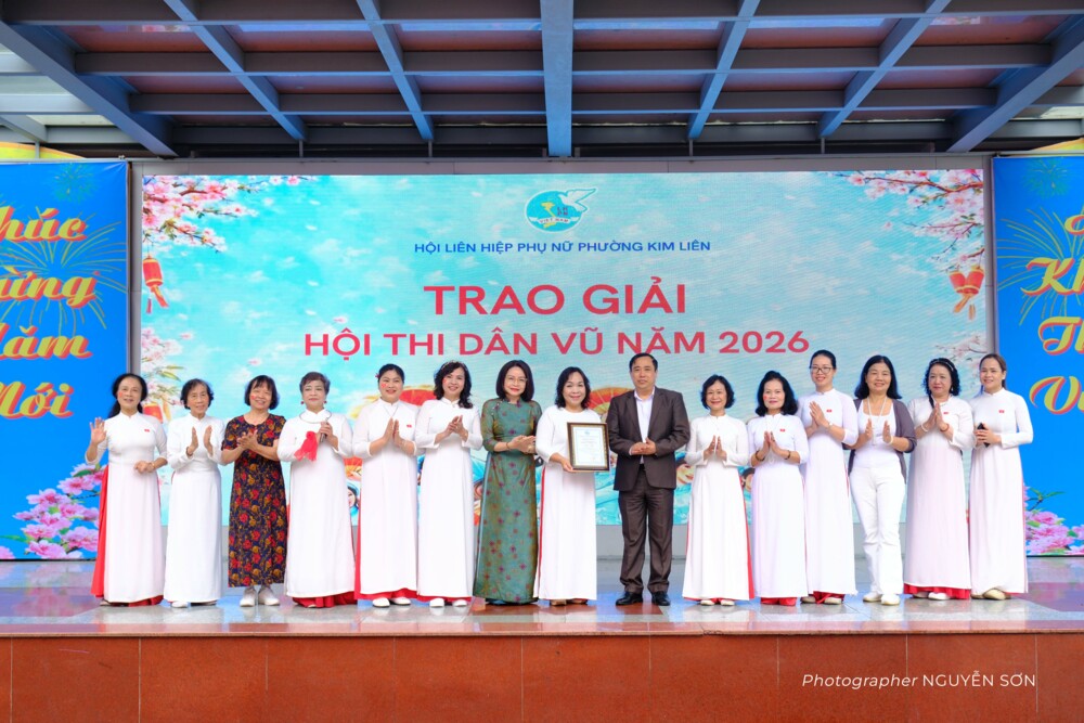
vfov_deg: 30.5
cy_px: 362
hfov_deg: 44.5
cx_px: 542
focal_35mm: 44
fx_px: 1325
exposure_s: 1/160
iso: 400
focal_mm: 29.2
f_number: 4
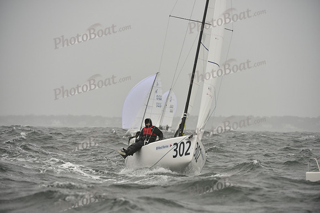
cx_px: 160
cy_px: 106
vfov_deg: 5.5
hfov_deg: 8.2
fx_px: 2223
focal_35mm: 250
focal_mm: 250
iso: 400
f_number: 5
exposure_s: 1/1000
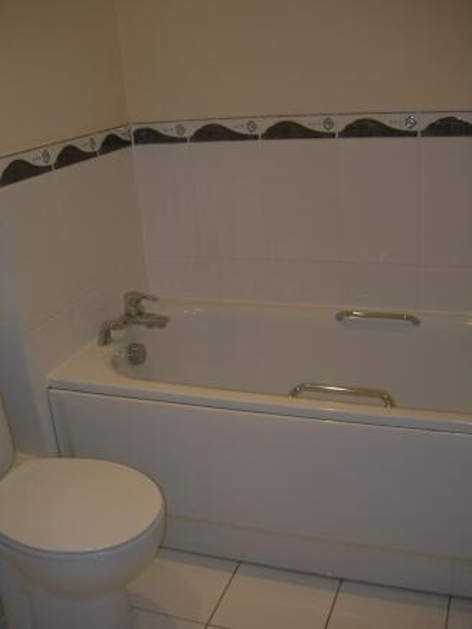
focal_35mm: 38
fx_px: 691
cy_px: 314
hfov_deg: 37.7
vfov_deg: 49.0
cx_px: 236
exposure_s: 1/60.1
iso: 50
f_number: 2.8
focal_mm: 7.8
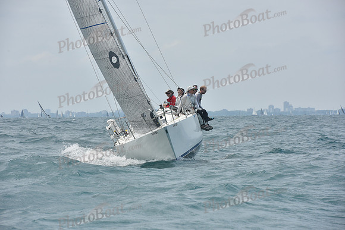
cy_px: 115
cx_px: 172
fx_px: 1917
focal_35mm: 200
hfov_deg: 10.3
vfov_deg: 6.9
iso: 250
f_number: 11
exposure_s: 1/800
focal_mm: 200
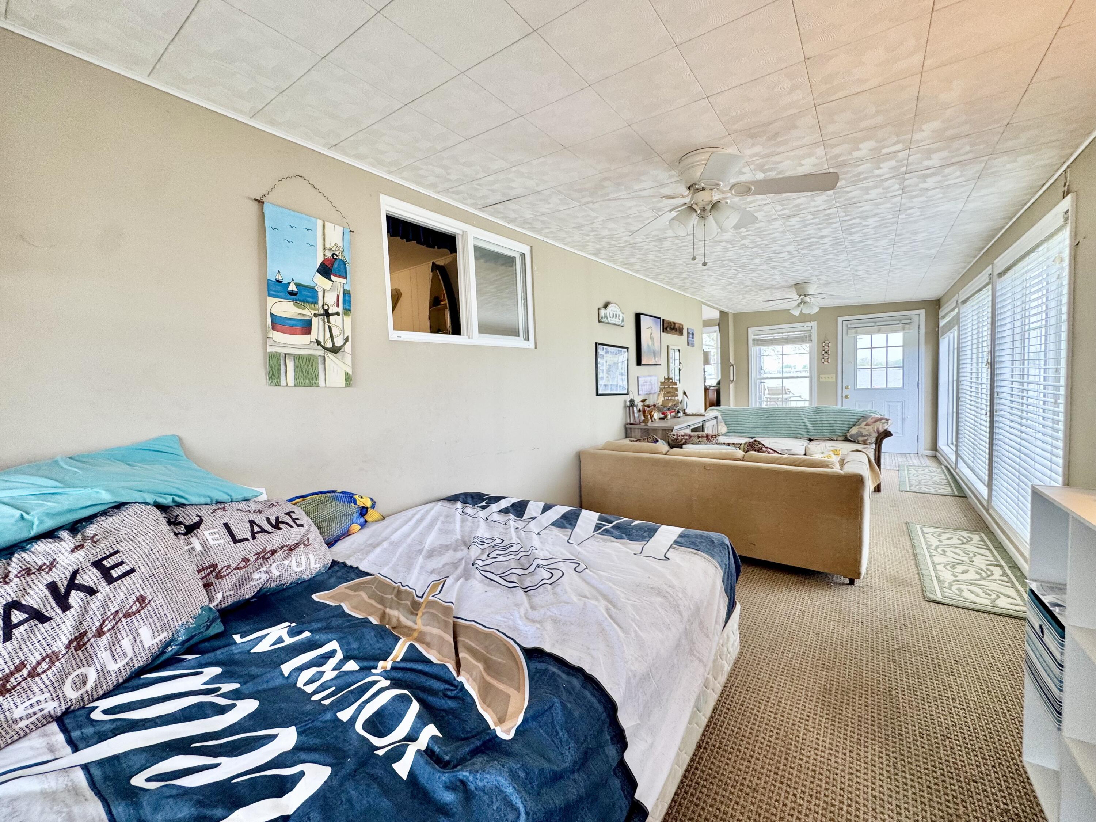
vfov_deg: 85.7
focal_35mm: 14
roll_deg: +2.5
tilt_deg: -4.3
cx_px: 548
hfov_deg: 102.1
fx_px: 443
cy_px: 411
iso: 80
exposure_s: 1/99
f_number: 2.2
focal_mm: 2.22
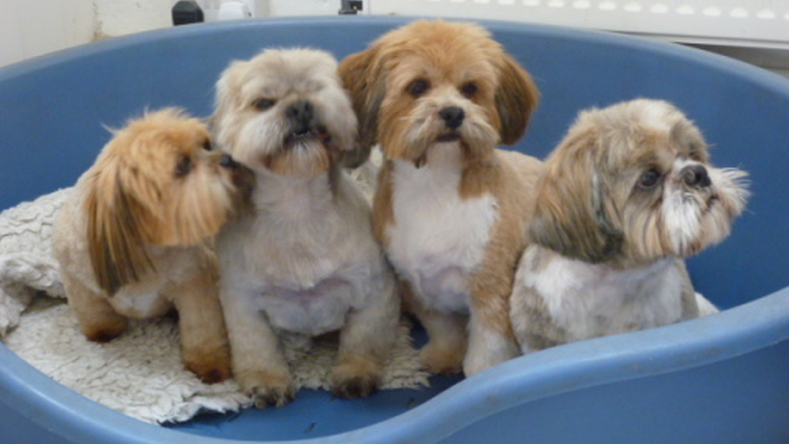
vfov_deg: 18.0
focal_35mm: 67
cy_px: 261
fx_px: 1402
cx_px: 394
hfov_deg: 31.4
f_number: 4.6
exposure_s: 1/25
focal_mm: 10.8
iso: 400
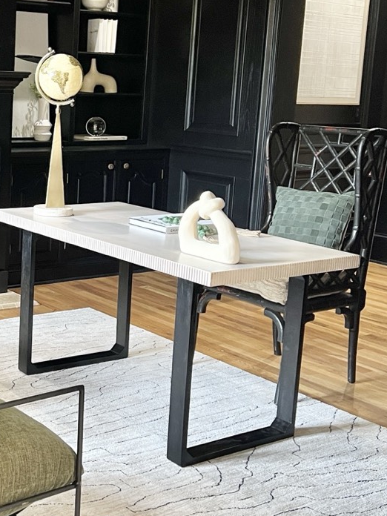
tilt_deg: -8.4
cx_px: 6
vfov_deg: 34.3
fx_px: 835
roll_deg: -2.2
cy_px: 216
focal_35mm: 56
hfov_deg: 24.9
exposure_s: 1/60
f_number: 1.5
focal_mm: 5.7
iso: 200
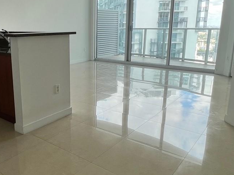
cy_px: 79
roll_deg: +0.7
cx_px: 76
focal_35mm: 32
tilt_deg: -13.2
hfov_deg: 55.5
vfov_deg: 44.1
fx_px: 216
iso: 32
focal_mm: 1.57
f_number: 1.8
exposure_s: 1/145
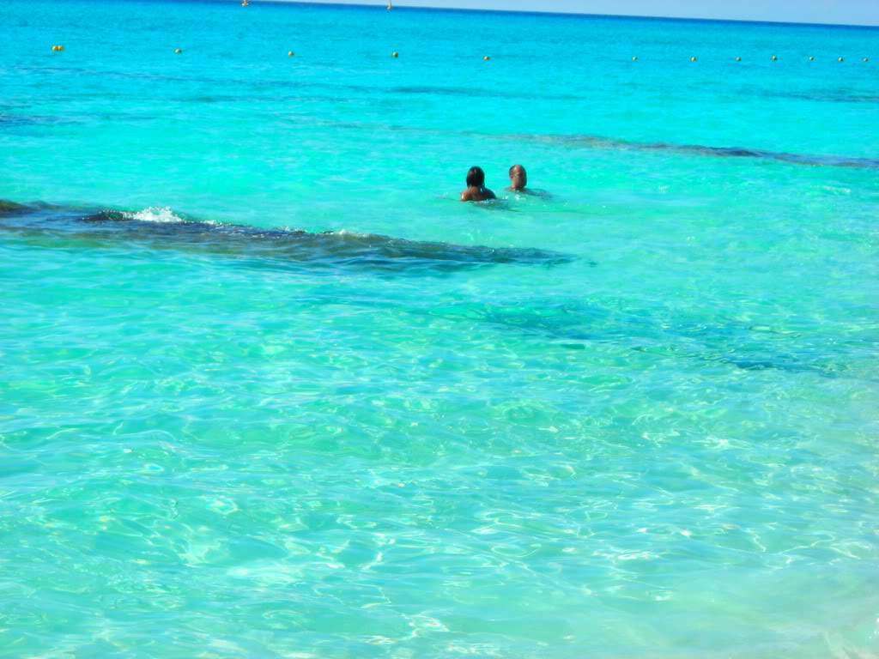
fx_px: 2946
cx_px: 440
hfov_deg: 17.0
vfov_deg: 12.8
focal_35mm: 116
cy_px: 330
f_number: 5.3
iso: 50
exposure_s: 1/266
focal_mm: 19.2
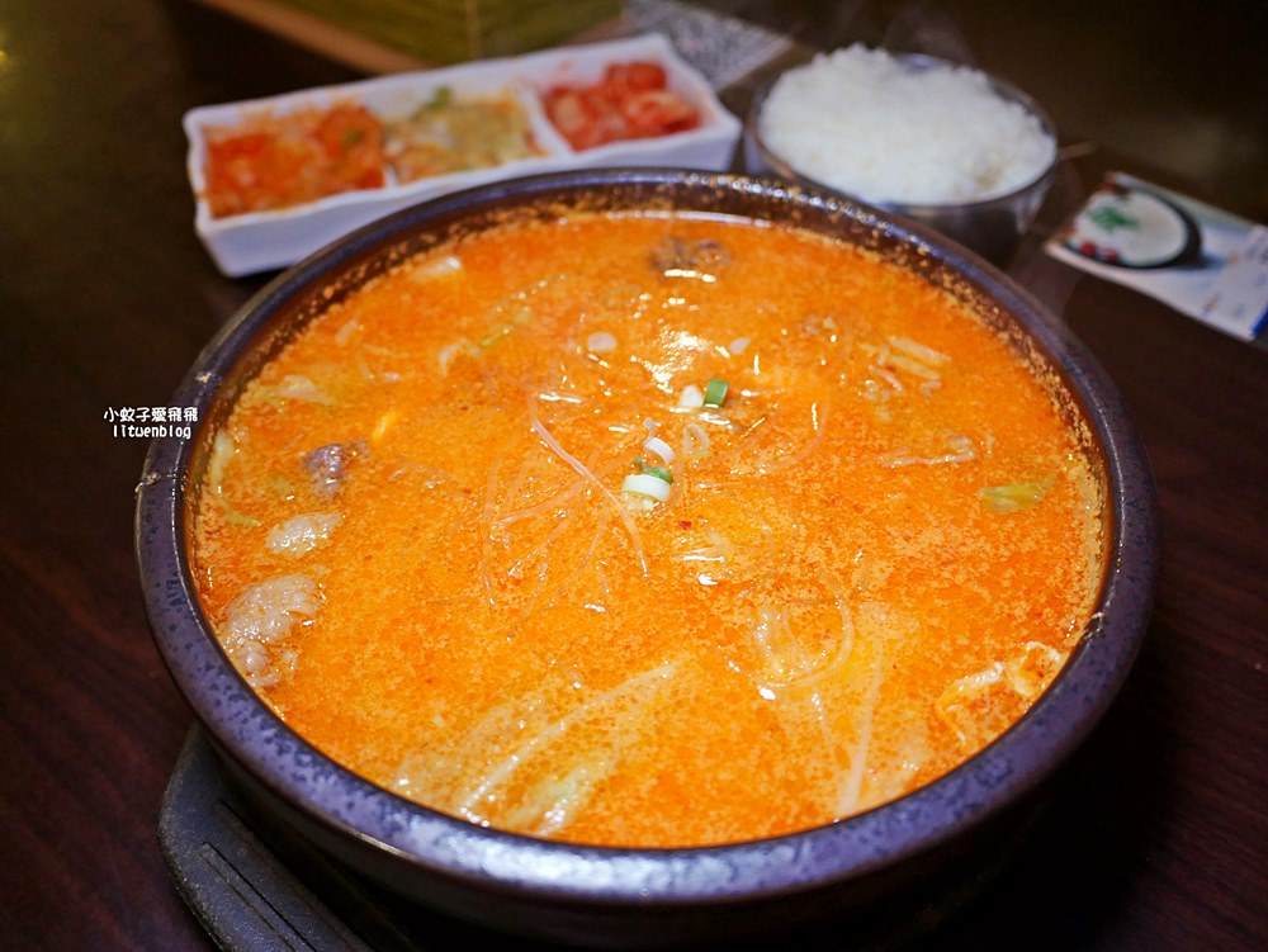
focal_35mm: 28
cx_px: 634
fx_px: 1026
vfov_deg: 49.8
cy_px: 476
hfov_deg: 63.4
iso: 500
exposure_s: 1/60
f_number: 2.5
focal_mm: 14
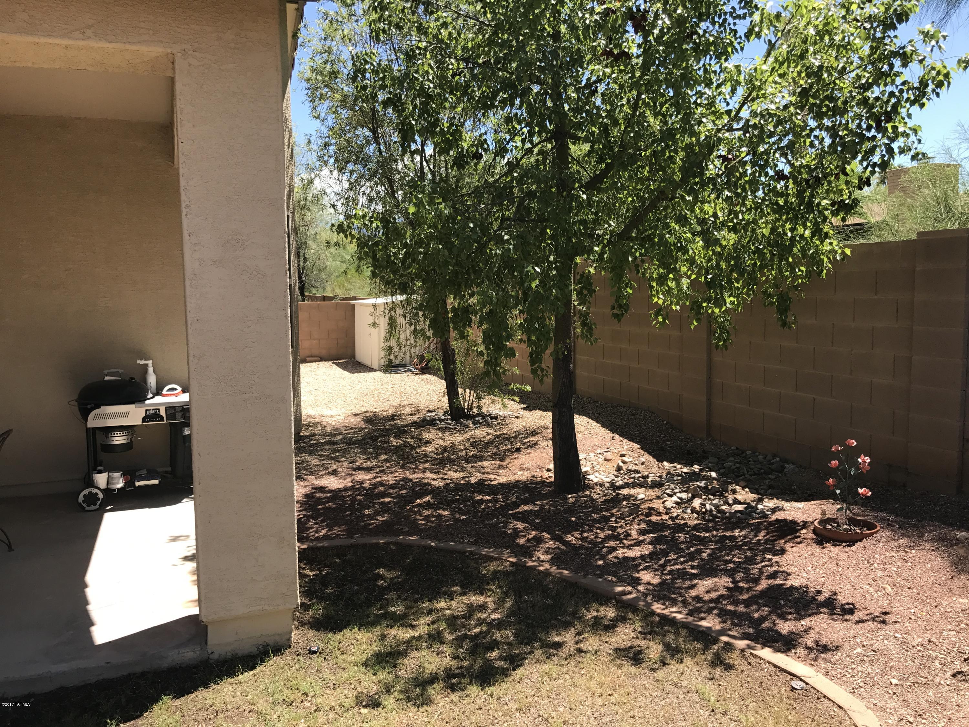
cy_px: 364
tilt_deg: -7.2
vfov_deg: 49.7
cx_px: 484
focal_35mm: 28
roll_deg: +0.5
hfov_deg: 63.4
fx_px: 784
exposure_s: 1/939
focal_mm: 3.99
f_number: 1.8
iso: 20
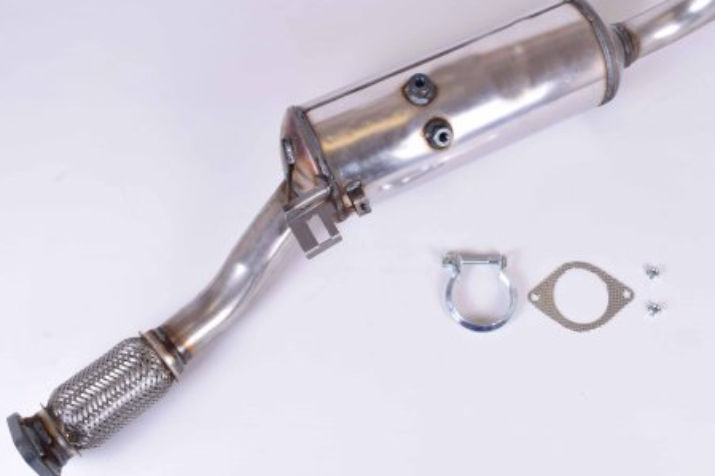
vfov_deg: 33.3
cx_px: 417
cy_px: 198
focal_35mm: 40
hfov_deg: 48.3
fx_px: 794
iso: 400
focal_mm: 20
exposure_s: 1/80
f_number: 16
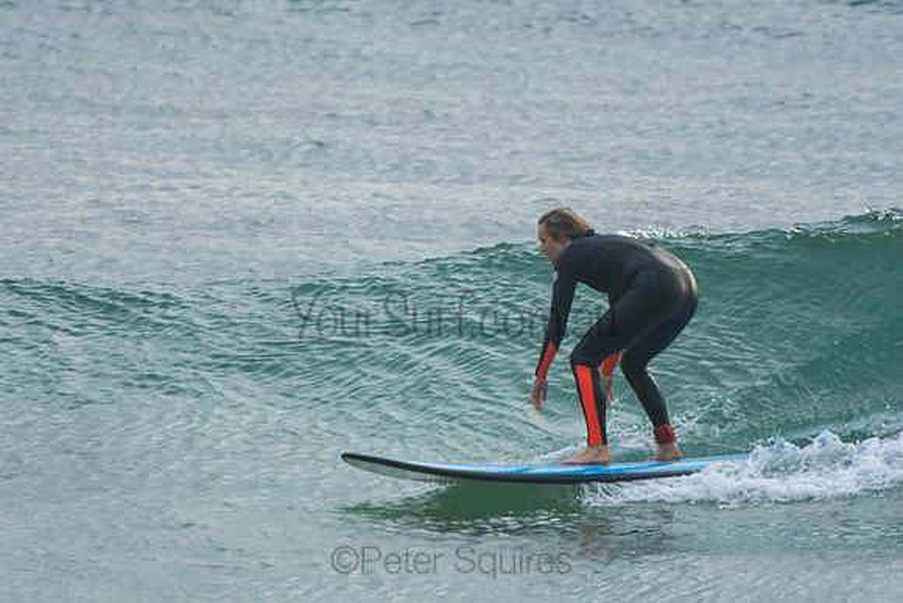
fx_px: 15053
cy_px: 302
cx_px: 452
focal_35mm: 600
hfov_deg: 3.4
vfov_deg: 2.3
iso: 220
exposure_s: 1/400
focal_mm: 400
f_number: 5.6
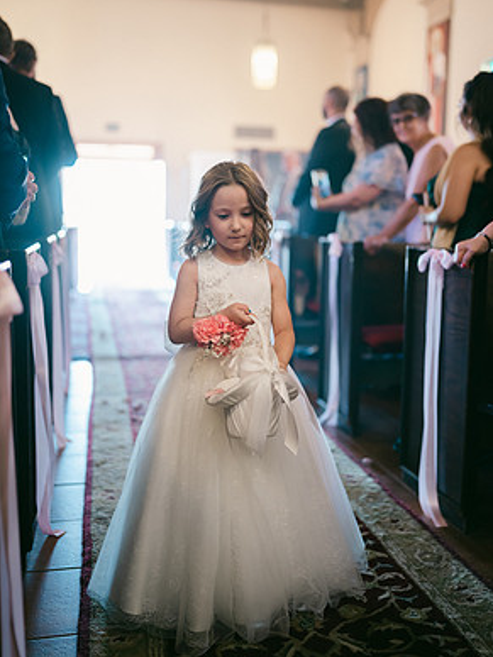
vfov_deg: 47.8
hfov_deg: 36.8
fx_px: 741
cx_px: 241
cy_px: 295
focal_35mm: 39
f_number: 1.2
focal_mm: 35
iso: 800
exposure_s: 1/320
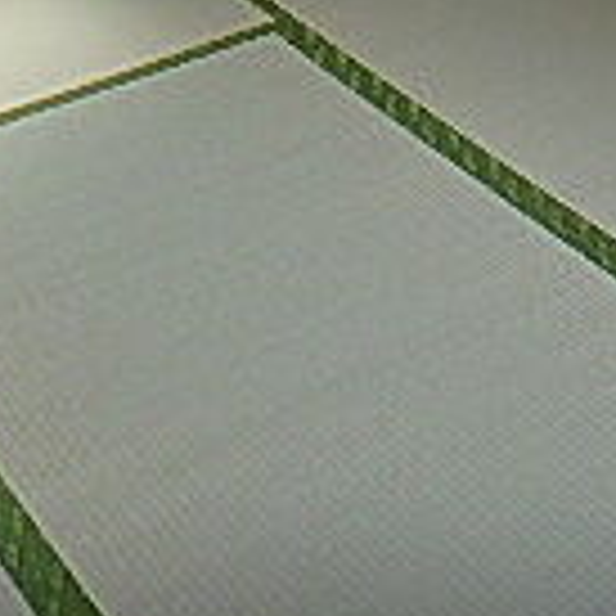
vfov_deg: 17.3
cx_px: 373
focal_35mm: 87
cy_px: -400
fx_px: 1752
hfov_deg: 19.9
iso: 125
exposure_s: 1/100
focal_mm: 3.7
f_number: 3.5
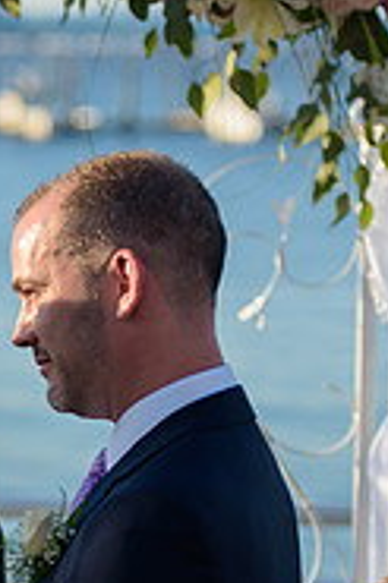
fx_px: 4583
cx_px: -227
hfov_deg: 4.8
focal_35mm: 283
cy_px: 455
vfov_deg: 7.3
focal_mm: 90
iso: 200
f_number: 3.2
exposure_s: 1/1600
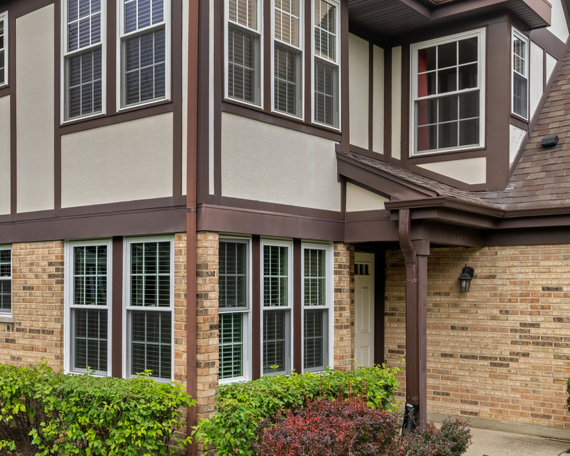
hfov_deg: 39.5
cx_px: 48
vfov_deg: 34.7
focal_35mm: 43
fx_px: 725
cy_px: 178
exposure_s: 1/160
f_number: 8
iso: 400
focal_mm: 24
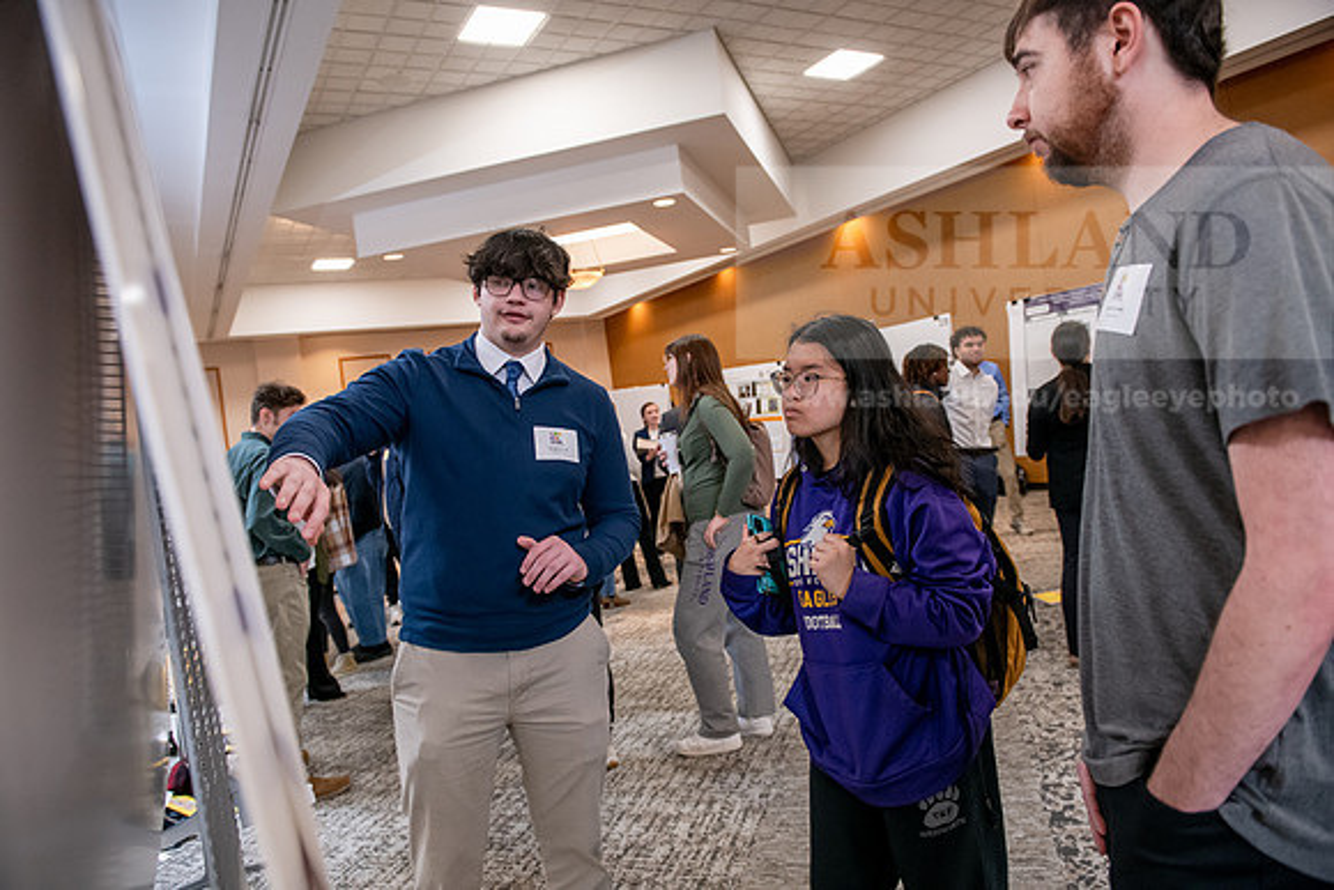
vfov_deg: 53.2
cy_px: 445
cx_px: 667
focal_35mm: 24
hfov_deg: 73.7
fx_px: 889
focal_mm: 24
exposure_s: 1/160
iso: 1600
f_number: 3.5
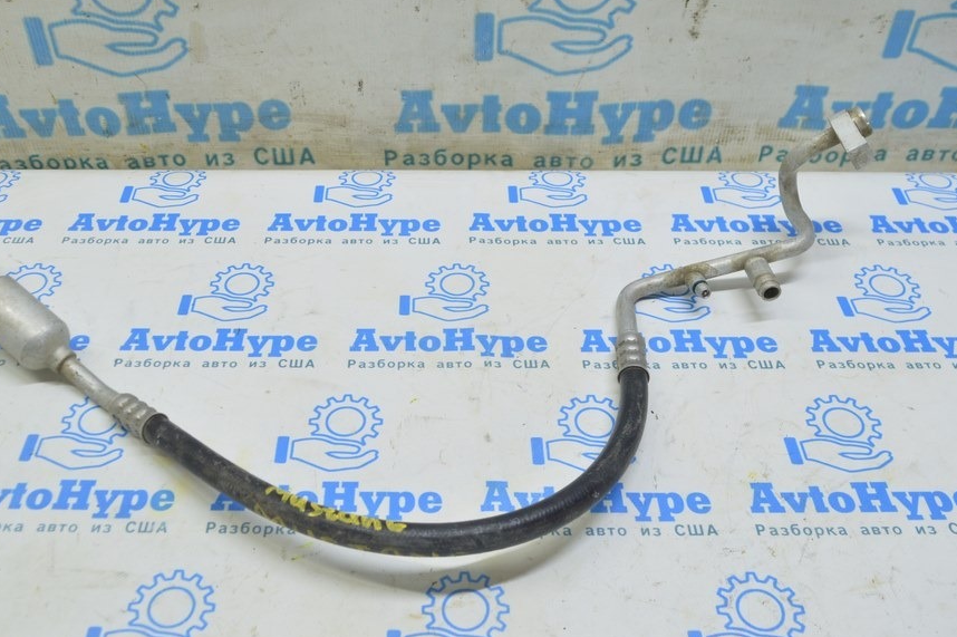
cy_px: 265
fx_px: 999
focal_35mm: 38
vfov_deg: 35.3
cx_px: 403
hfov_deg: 51.0
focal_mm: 21
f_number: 5.6
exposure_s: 1/20
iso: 400
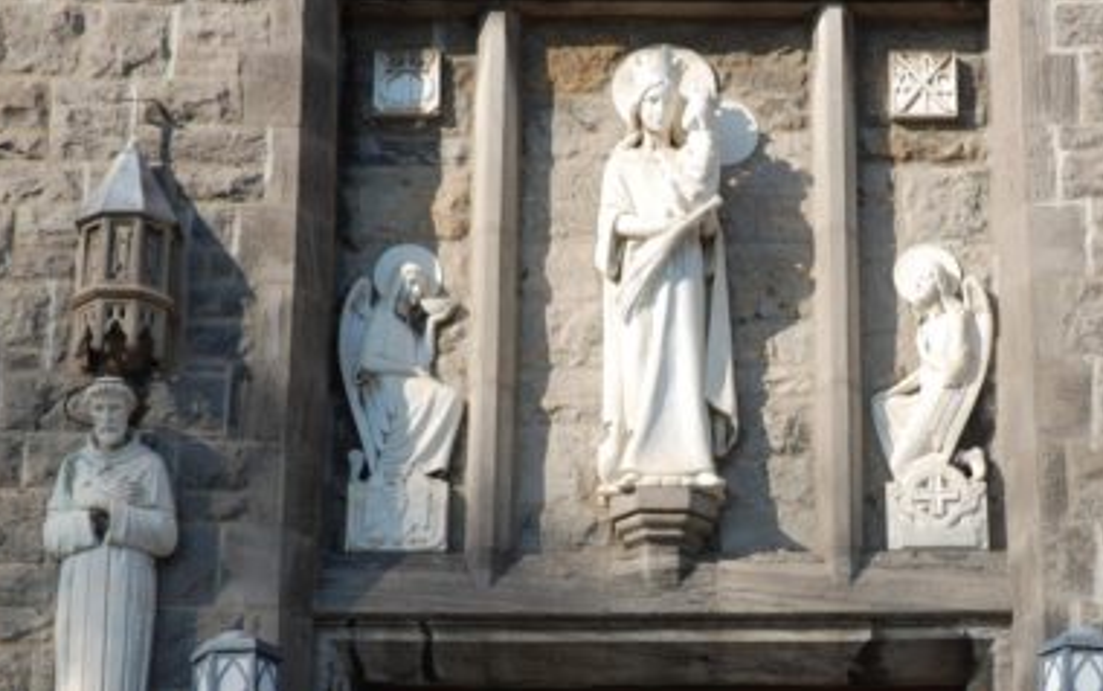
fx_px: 3329
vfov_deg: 11.8
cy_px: 475
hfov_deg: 18.8
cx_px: 691
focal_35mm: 111
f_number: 14
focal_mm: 55
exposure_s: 1/60
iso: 100
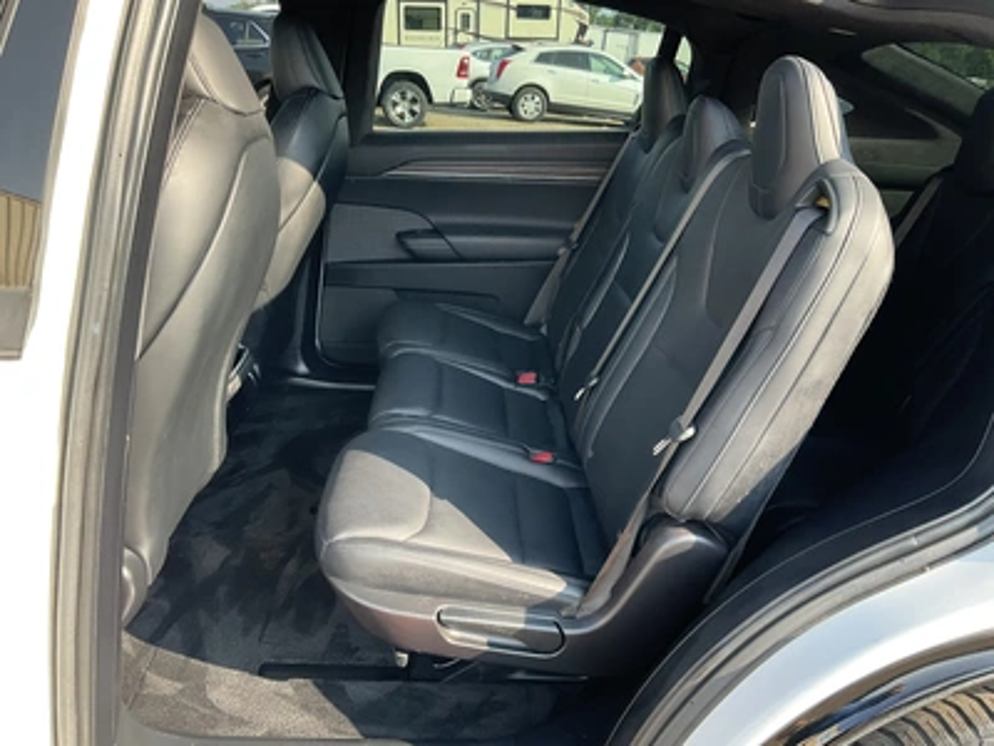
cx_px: 497
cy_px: 373
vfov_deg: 48.2
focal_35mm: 29
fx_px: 833
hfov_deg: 61.7
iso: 32
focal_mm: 3
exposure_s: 1/128
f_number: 1.8
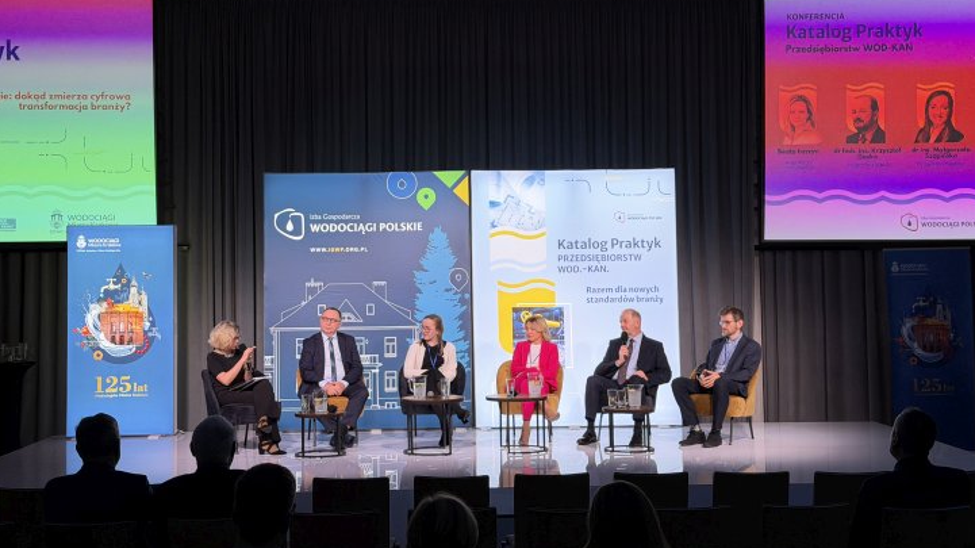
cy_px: 221
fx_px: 1370
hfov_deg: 39.2
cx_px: 488
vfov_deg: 22.6
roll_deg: +0.3
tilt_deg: +4.3
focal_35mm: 53
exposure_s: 1/150
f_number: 1.78
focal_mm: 6.76
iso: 125
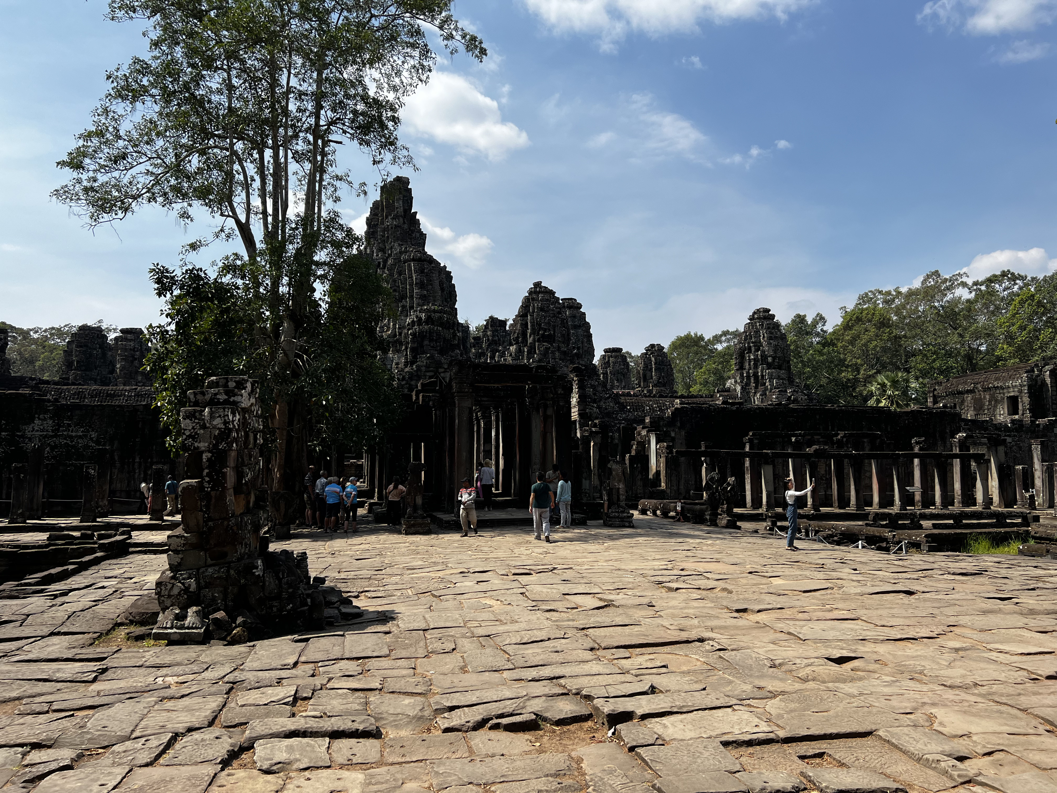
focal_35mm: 26
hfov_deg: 67.3
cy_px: 396
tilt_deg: +5.6
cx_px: 528
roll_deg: +0.0
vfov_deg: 53.1
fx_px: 794
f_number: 1.5
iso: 50
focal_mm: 5.7
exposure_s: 1/4831
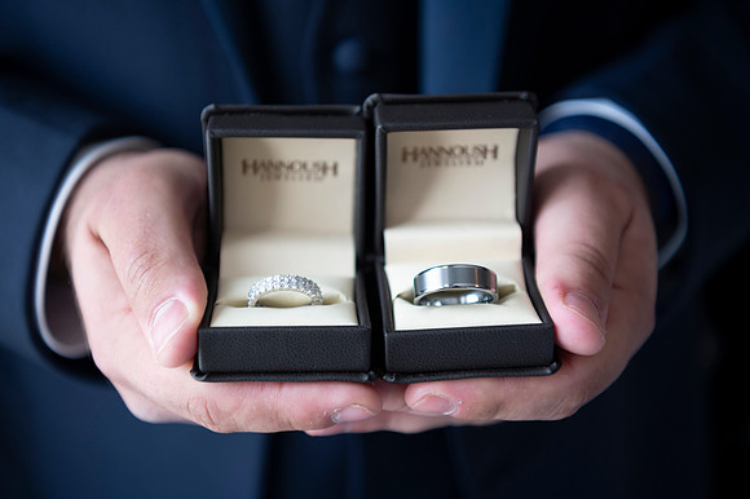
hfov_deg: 39.6
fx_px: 1041
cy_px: 250
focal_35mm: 50
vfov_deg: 27.0
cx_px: 375
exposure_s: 1/100
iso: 500
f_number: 2.8
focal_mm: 50
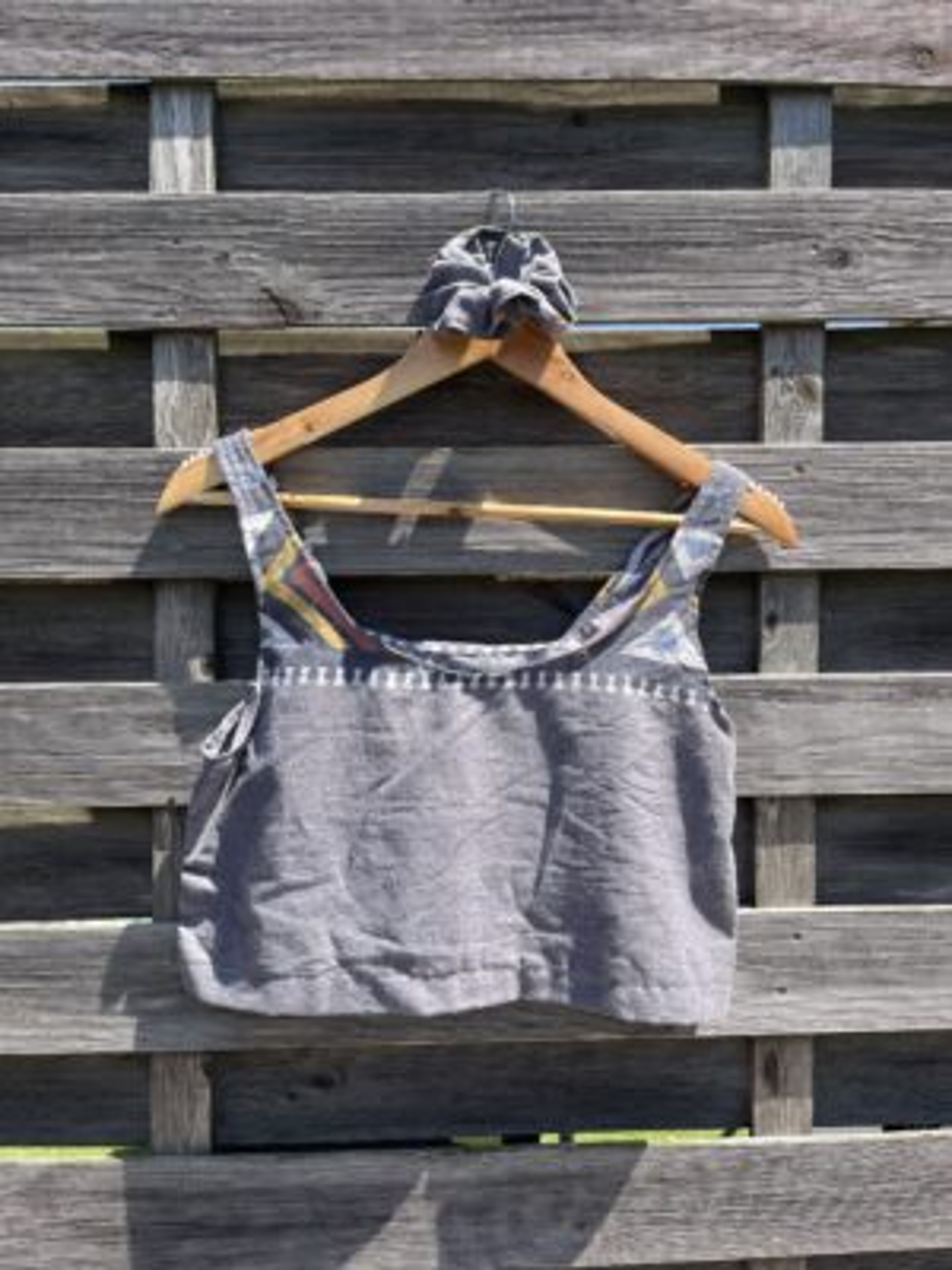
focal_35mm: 26
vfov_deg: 67.3
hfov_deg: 53.1
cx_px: 476
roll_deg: +0.0
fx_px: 953
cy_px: 635
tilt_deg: -2.3
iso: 50
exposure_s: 1/1695
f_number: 1.6
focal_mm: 5.1
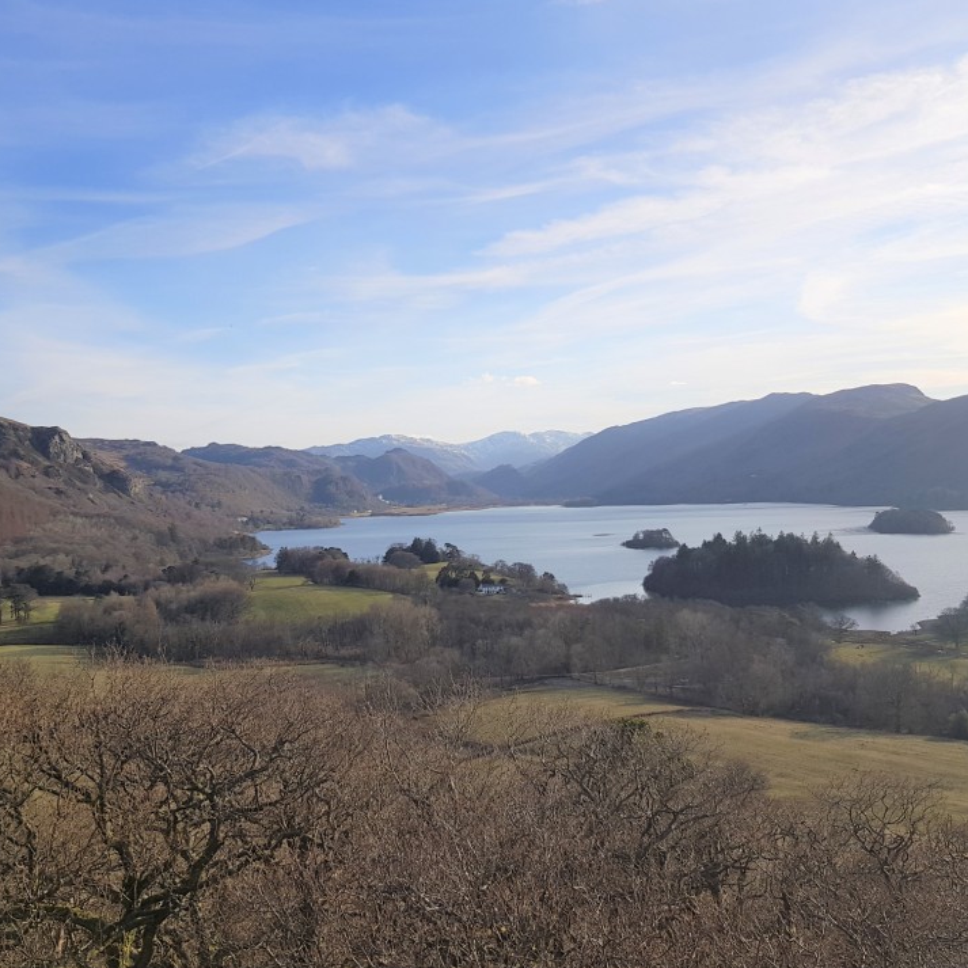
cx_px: 471
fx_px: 1044
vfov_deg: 49.7
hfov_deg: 49.7
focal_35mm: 33
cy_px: 510
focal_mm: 4.2
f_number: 1.7
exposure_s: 1/2496
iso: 40
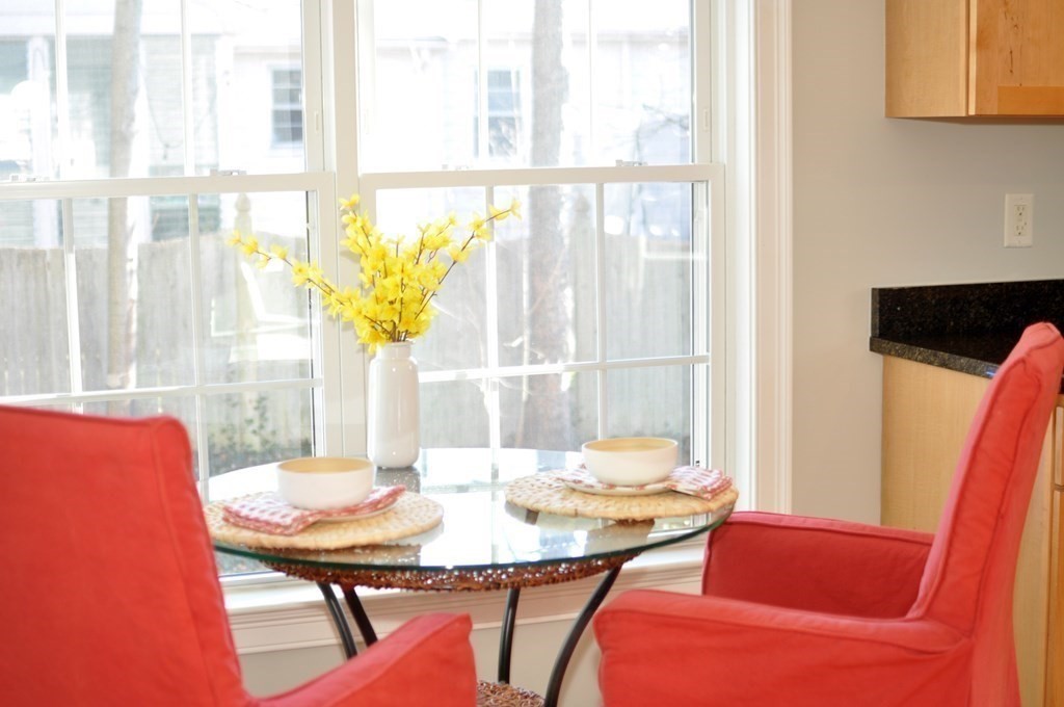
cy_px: 354
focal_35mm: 52
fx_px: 1550
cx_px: 532
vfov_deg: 25.7
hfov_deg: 37.9
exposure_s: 1/80
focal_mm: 35
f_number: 2.5
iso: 250
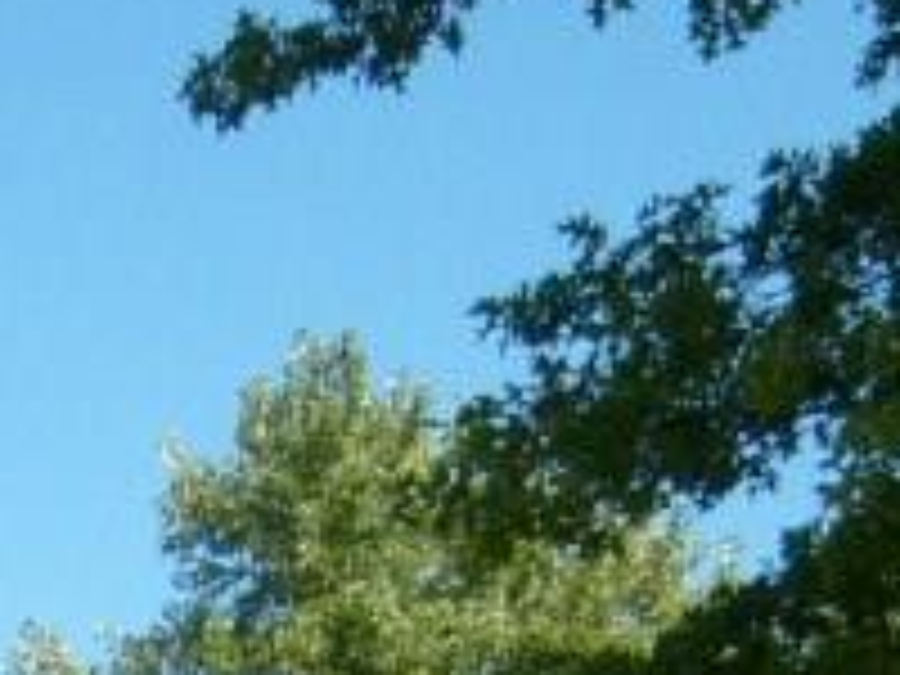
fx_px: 4654
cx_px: -234
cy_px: 1408
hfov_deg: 10.8
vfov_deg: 7.9
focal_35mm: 179
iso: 80
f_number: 7.1
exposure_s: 1/180
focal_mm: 5.8
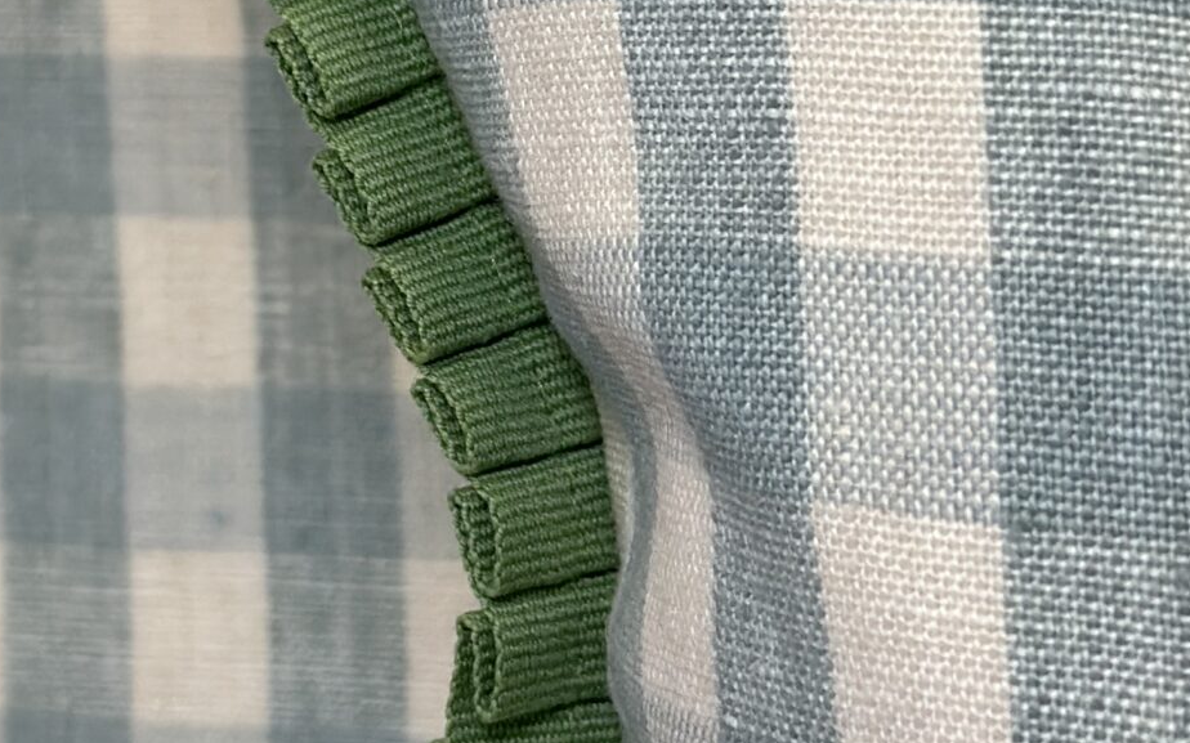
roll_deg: +1.9
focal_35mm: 141
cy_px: 285
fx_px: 4572
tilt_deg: -18.2
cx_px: 354
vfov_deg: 9.3
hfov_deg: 14.8
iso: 80
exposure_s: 1/390
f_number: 1.78
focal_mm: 6.86
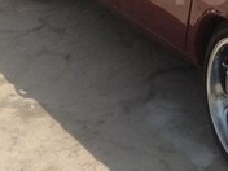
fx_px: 863
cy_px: -15
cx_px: 298
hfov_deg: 14.4
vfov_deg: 11.2
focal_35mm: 131
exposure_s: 1/1439
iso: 50
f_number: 2.4
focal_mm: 4.28
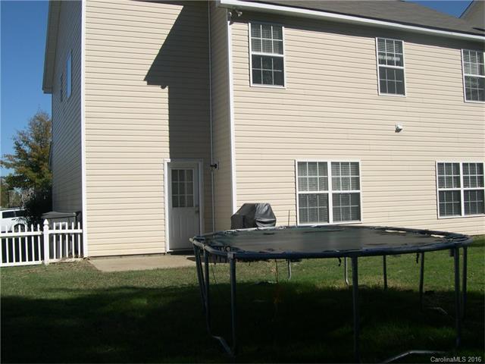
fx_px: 532
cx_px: 242
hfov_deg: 49.0
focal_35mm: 38
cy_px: 182
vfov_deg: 37.7
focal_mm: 8
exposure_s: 1/280
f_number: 7.6
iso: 100
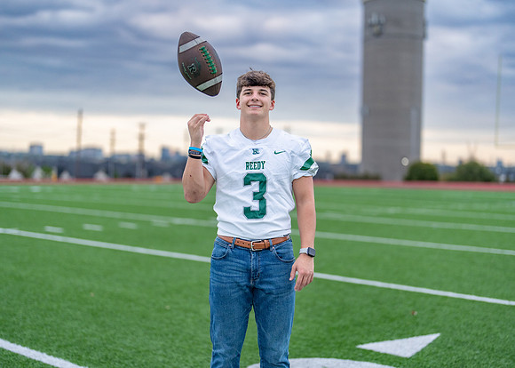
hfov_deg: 37.2
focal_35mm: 52
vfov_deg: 27.0
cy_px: 184
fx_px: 766
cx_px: 258
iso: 1000
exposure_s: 1/1250
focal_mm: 50
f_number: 1.2
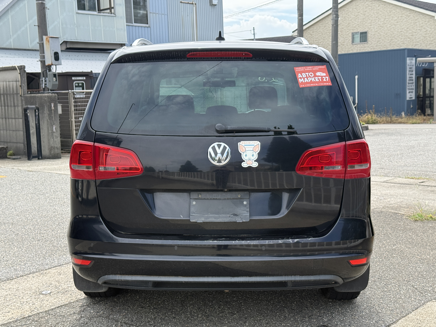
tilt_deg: -6.1
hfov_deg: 39.7
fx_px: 605
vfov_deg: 30.3
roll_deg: +2.3
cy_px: 164
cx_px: 218
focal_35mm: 48
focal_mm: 6.76
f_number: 1.78
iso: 80
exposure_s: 1/1678
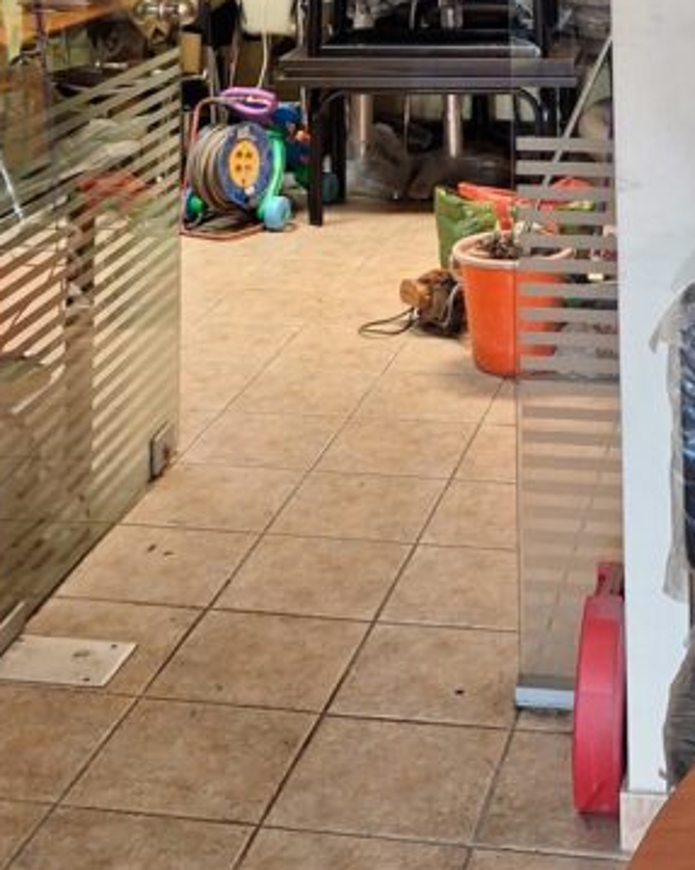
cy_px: -364
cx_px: 555
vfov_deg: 24.4
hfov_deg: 23.5
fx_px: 1646
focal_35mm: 64
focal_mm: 5.54
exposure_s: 1/50
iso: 160
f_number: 1.8
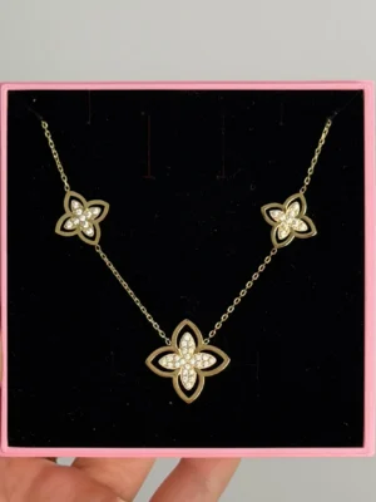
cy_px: 251
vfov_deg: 39.7
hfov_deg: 30.3
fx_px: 695
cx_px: 188
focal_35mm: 48
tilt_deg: -23.9
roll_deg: +0.0
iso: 64
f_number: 1.78
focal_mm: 6.76
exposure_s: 1/247
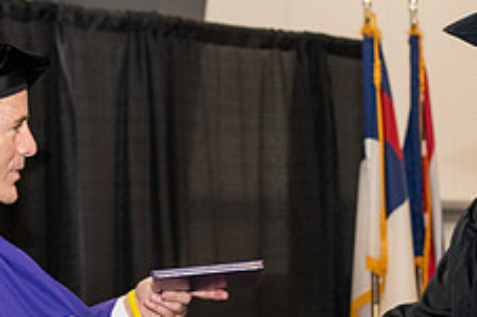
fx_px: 2382
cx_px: 327
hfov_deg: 11.4
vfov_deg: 7.6
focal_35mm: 180
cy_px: 242
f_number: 5
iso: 2000
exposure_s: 1/200
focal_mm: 70
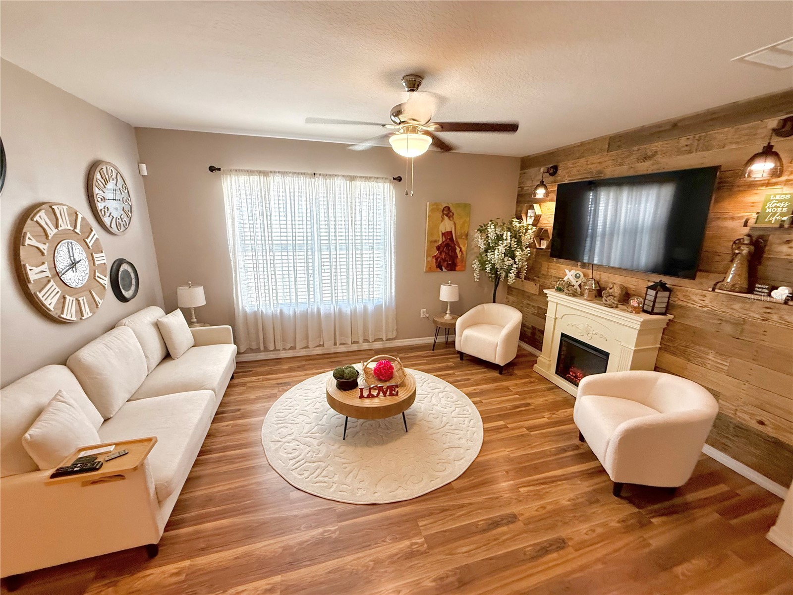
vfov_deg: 85.7
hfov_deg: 102.1
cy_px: 298
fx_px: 321
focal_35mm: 14
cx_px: 396
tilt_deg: -13.1
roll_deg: -1.3
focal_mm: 2.22
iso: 500
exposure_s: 1/60
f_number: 2.2
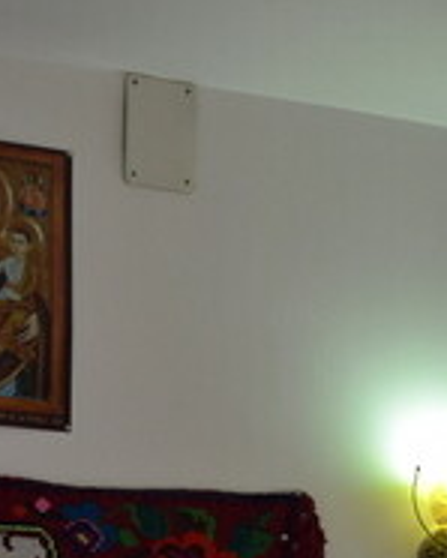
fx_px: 2174
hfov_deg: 11.7
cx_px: 216
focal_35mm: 132
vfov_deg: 13.2
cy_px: 988
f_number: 5.6
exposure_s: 1/125
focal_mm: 17
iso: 400
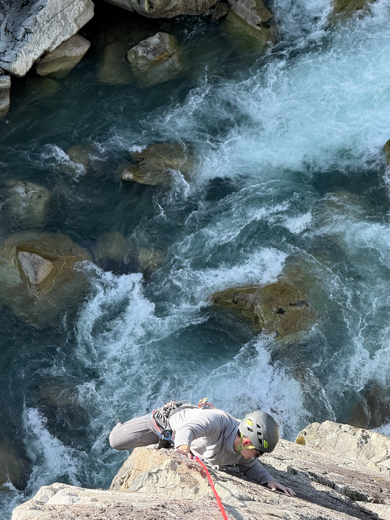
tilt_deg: -49.3
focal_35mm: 120
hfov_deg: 12.3
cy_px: 260
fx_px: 1803
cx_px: 195
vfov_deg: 16.4
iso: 50
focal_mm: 15.66
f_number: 2.8
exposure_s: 1/674
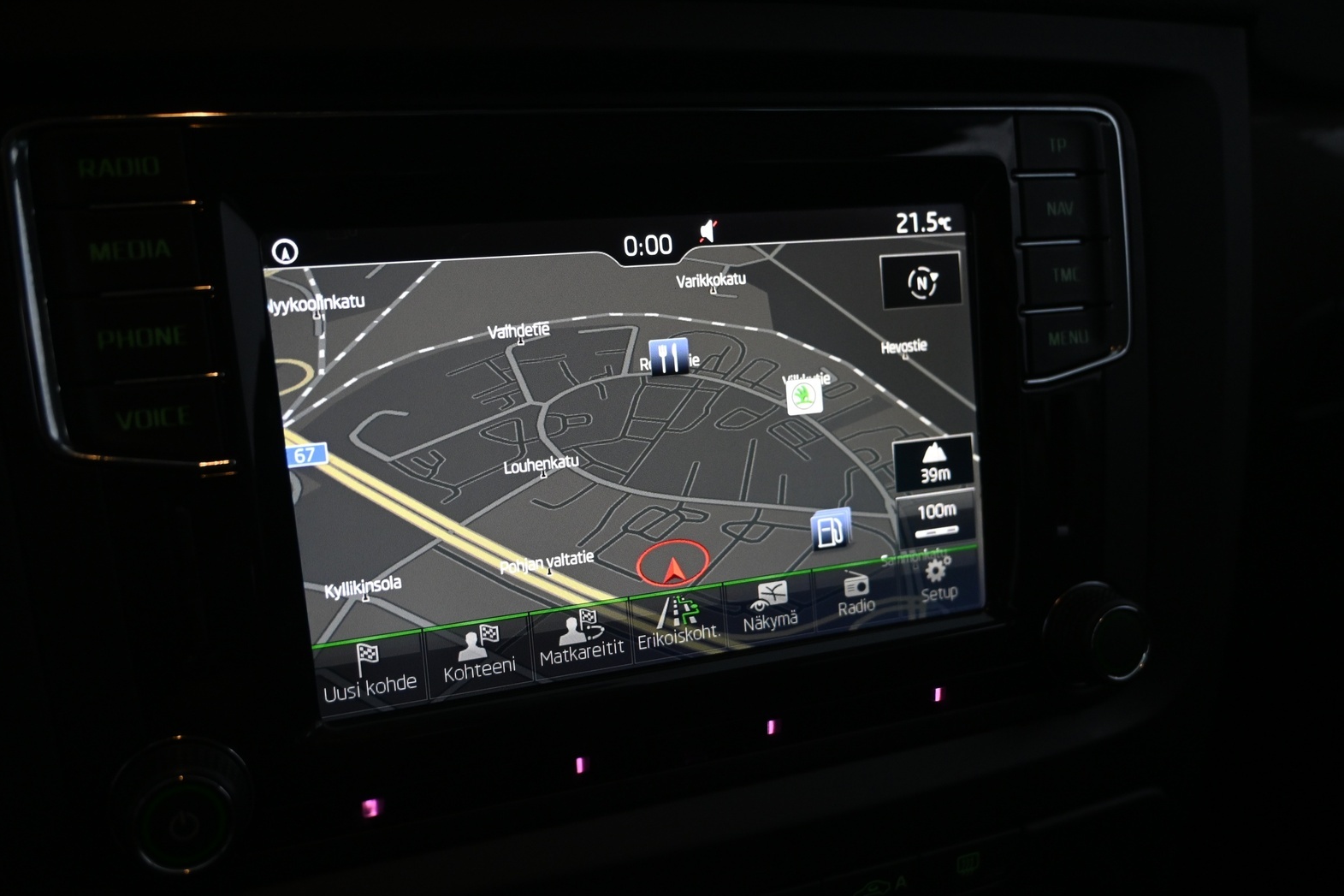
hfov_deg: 56.8
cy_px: 447
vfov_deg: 39.7
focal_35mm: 33
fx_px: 1241
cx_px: 655
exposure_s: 1/50
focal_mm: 21.5
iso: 1000
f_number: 4
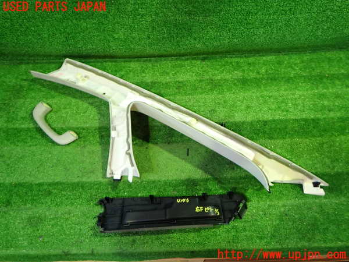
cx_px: 174
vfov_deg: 54.9
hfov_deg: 69.4
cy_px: 131
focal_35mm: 25
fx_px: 252
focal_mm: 4.5
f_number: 2
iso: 400
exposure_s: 1/30
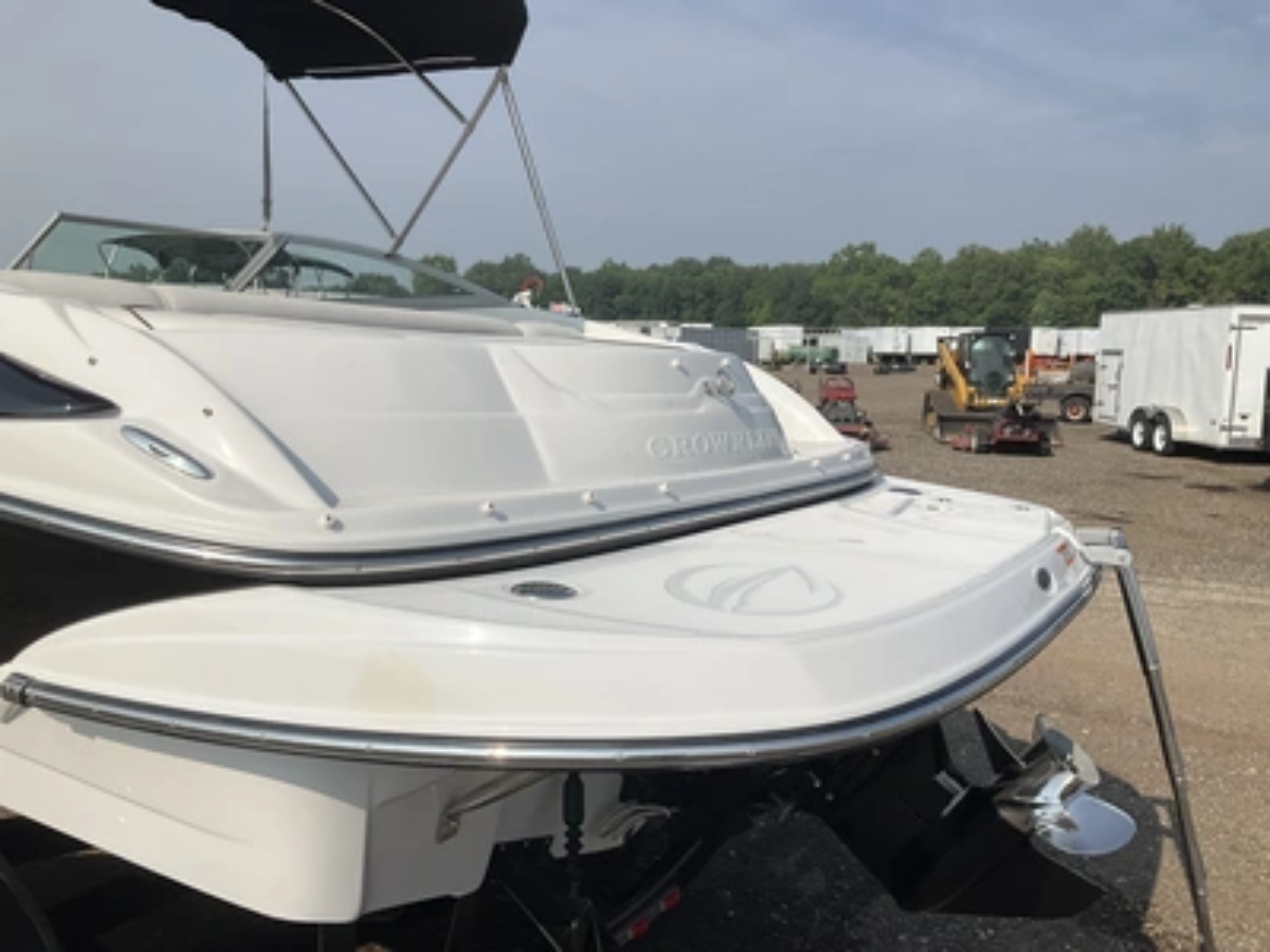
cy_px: 476
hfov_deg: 61.7
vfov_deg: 48.2
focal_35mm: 29
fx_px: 1064
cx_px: 635
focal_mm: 3
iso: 25
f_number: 1.8
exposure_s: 1/4785
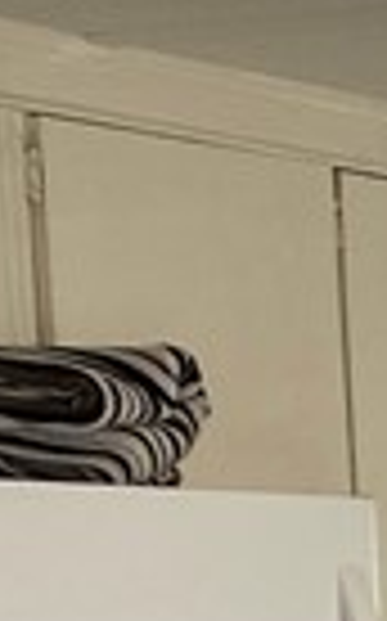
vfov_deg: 9.8
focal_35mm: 205
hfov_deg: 5.5
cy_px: 1048
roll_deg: +0.6
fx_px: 3467
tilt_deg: -8.2
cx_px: 1562
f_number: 1.8
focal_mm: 4.25
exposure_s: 1/122
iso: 64
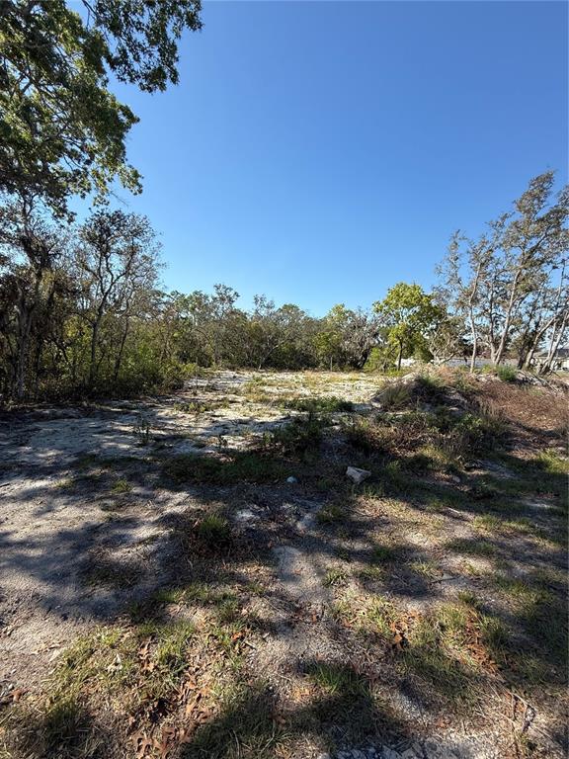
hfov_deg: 85.7
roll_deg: -0.7
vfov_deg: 102.1
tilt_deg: -4.7
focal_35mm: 14
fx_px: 307
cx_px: 284
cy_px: 380
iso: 50
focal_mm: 2.22
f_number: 2.2
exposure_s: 1/1312
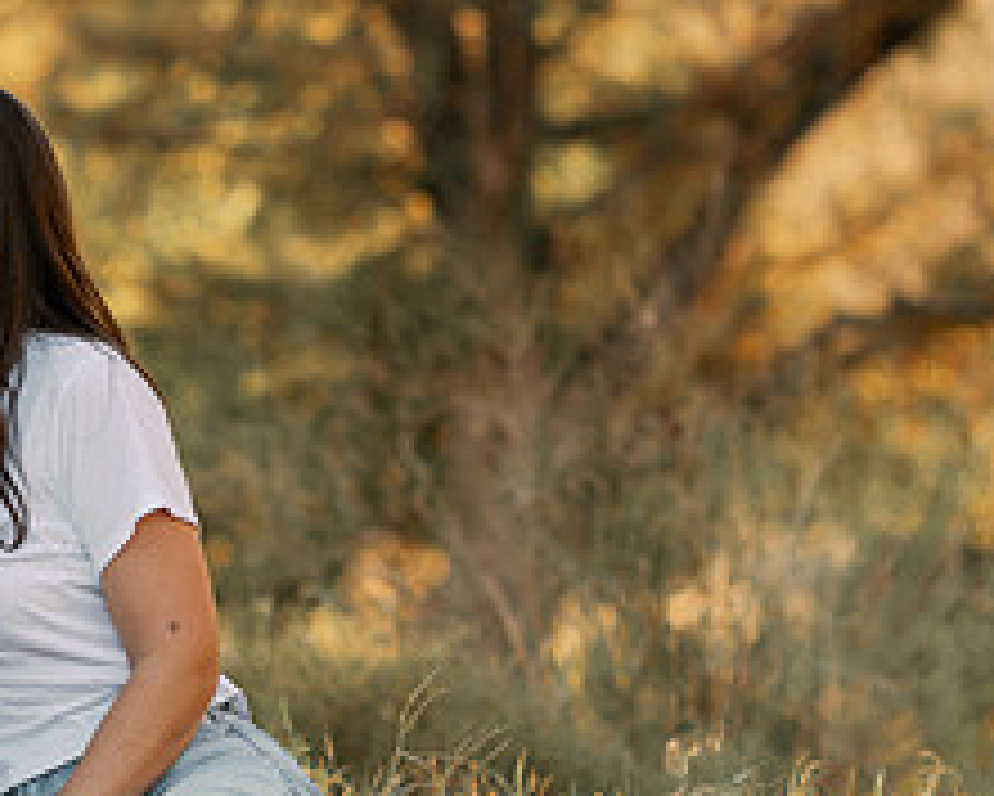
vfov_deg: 7.4
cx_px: 243
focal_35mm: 209
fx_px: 6151
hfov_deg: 9.2
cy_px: 546
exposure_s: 1/250
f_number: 2.8
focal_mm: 85
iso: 80
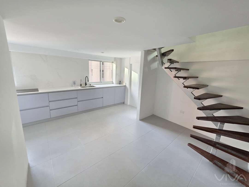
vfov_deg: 89.9
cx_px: 124
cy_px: 94
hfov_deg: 106.2
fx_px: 94
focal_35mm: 13
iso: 250
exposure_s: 1/120
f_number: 1.9
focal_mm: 2.2
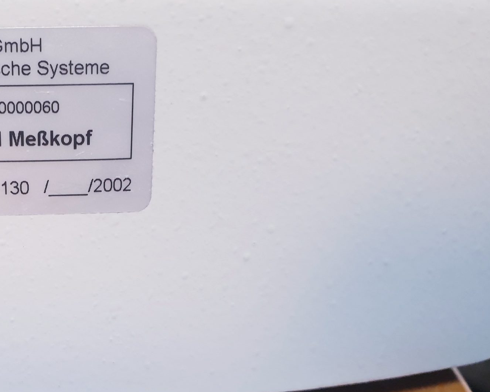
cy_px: 269
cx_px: 50
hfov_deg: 35.8
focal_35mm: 49
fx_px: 711
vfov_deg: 30.6
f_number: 2.4
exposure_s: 1/50
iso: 200
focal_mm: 4.3
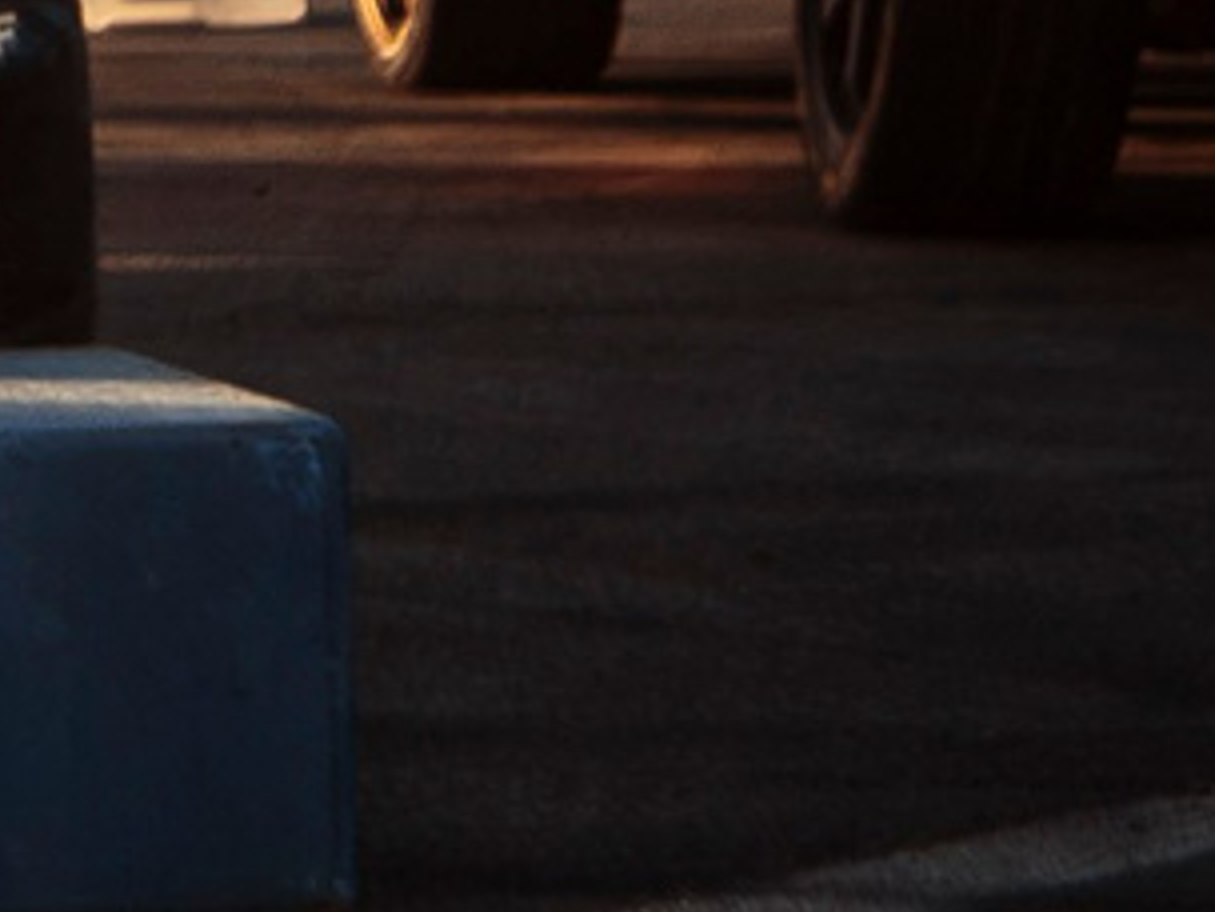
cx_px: -2410
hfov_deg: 6.6
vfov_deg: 5.2
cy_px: -1326
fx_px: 9652
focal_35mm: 275
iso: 100
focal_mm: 23
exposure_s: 1/2500
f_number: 1.2
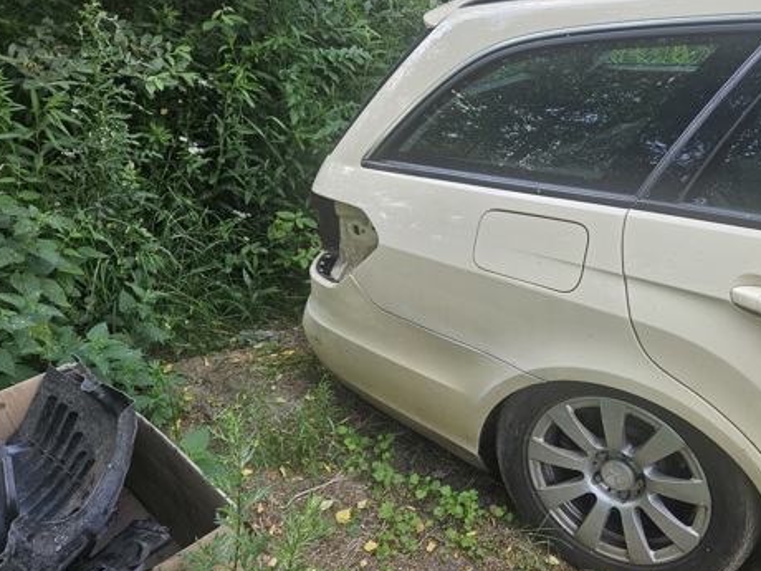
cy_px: 275
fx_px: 703
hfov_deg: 55.7
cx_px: 505
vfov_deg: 44.2
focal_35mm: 32
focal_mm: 5.4
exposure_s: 1/170
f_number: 1.8
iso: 32
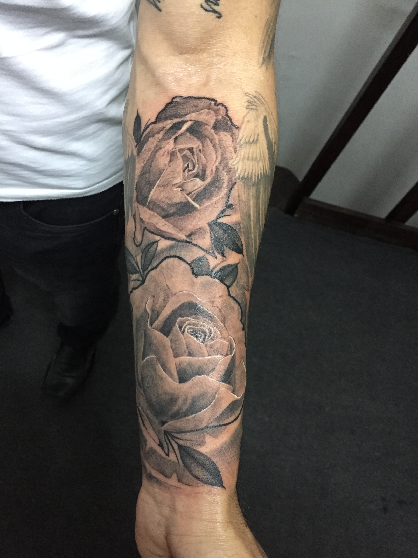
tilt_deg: -62.2
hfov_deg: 48.2
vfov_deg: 61.7
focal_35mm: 29
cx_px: 209
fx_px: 467
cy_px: 279
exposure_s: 1/15
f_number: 2.2
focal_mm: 4.15
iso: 250
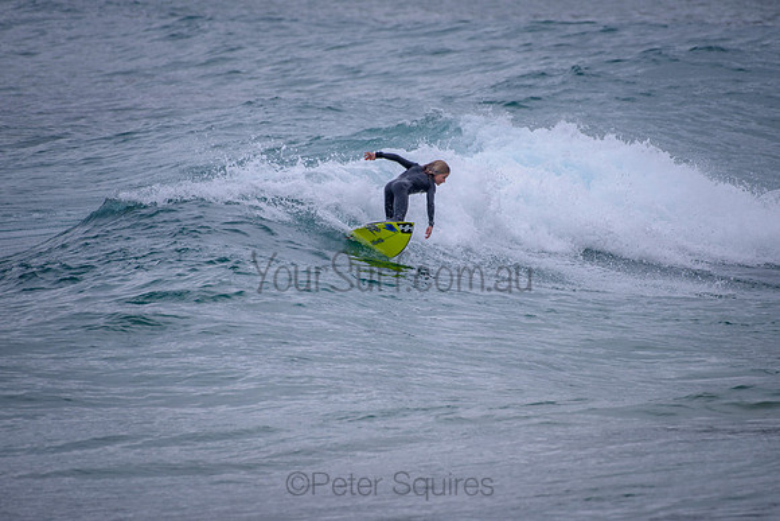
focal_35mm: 613
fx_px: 13285
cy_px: 245
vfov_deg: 2.2
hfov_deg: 3.4
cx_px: 415
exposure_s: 1/2000
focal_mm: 500
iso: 160
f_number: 5.6
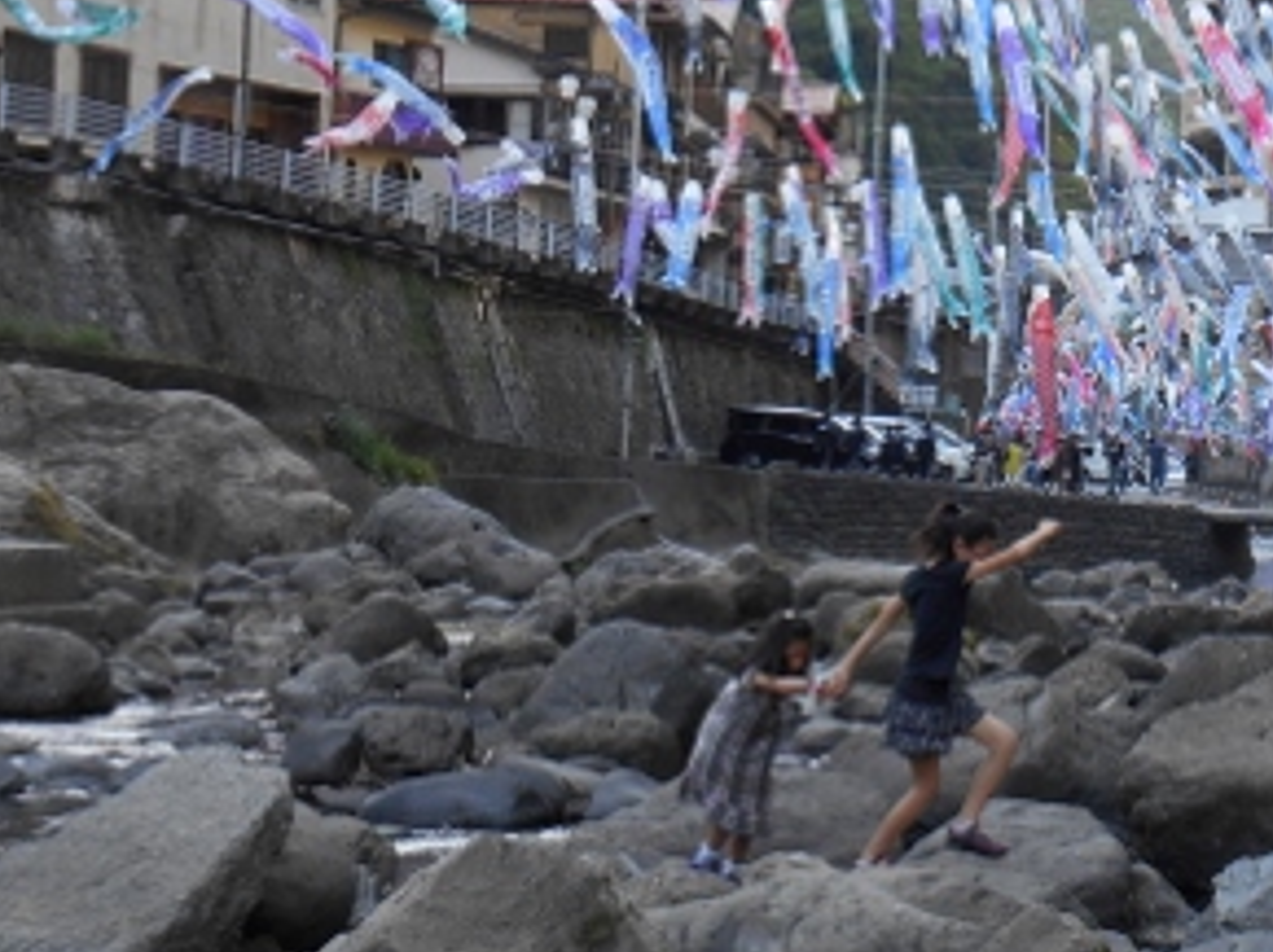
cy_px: -9
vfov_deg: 12.5
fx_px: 4299
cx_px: 1150
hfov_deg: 16.6
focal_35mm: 117
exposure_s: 1/50
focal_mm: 9.5
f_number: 4.2
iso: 80
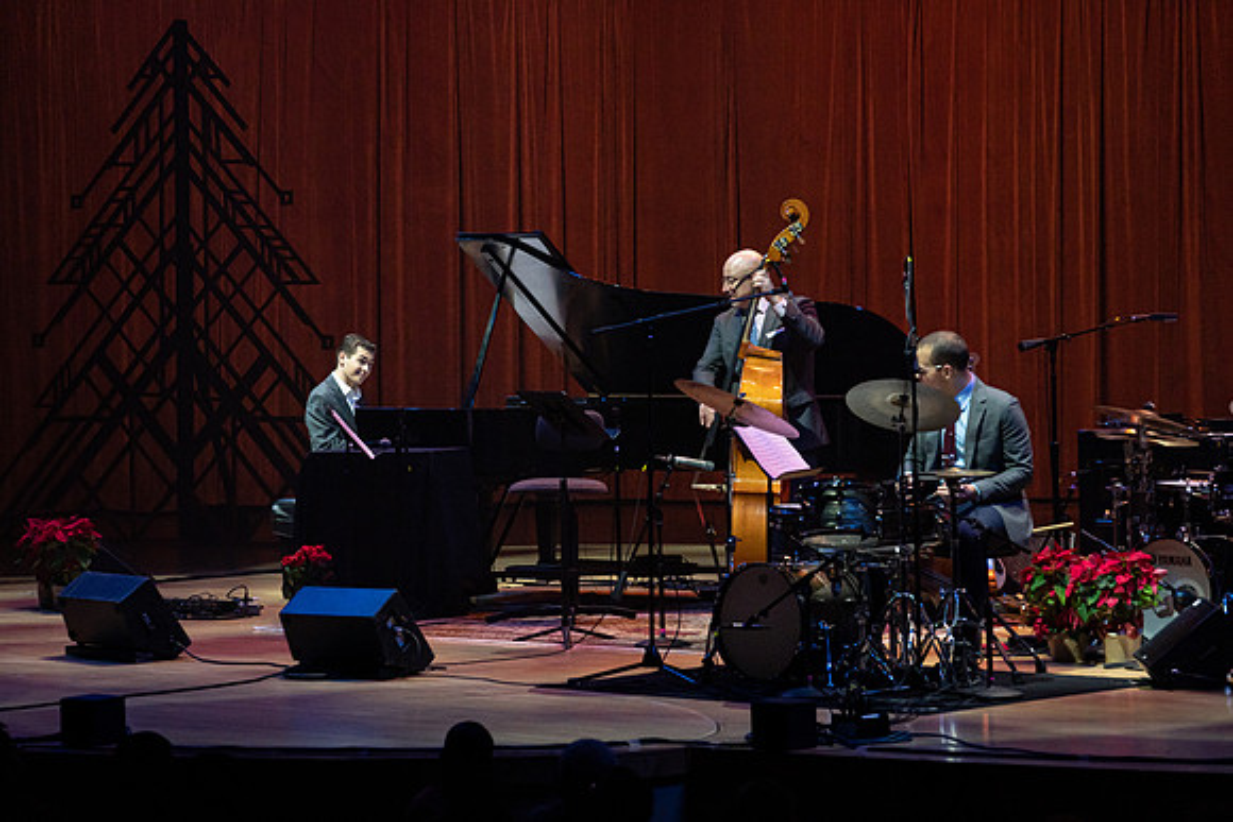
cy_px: 411
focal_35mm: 132
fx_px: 4522
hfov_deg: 15.5
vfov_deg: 10.4
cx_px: 616
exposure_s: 1/250
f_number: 6.3
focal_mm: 132
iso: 2500
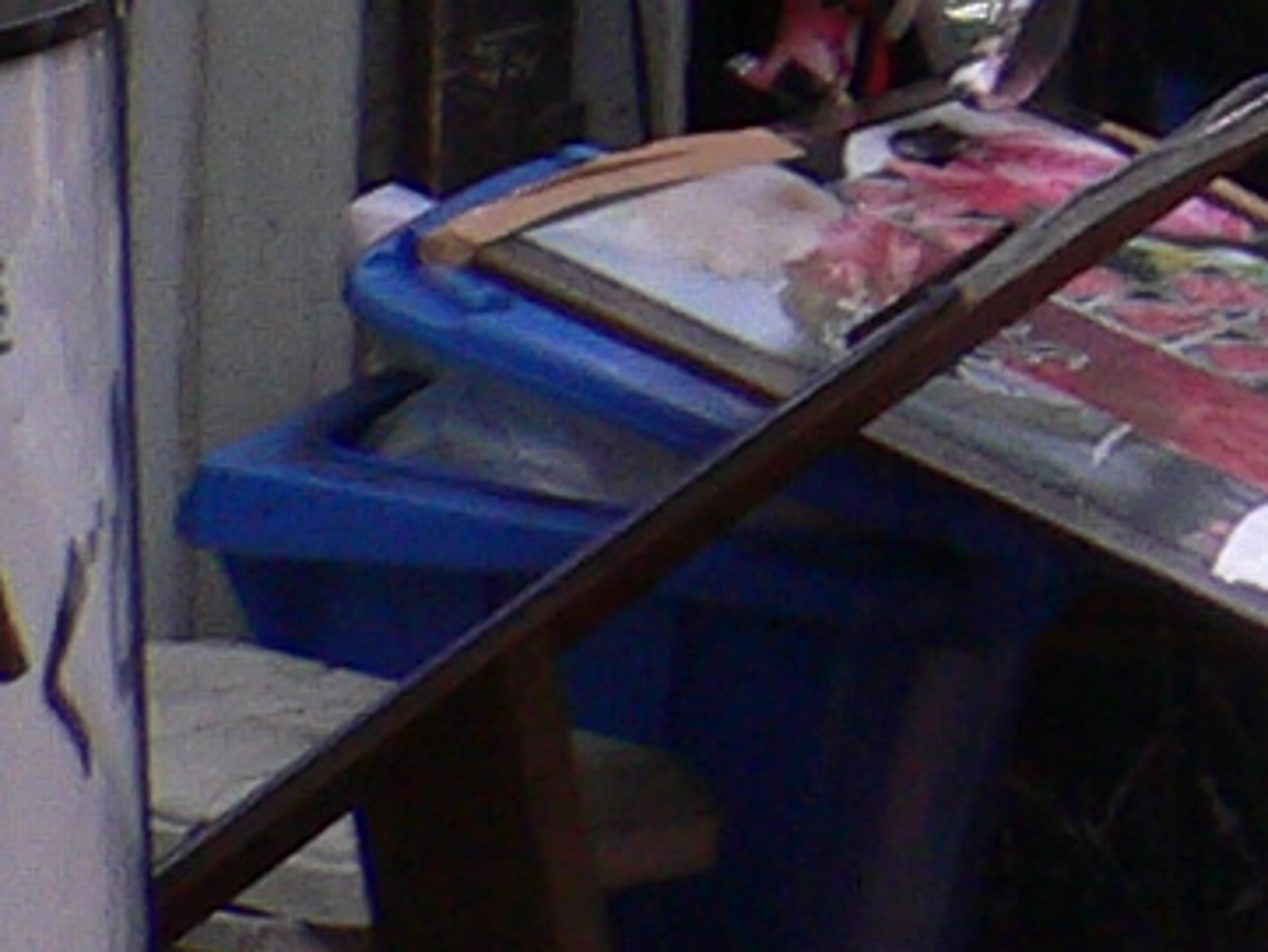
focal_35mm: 248
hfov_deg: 7.0
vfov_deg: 5.7
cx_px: 4001
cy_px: -1479
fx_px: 9087
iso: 100
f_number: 2.8
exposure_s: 1/100
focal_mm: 5.8
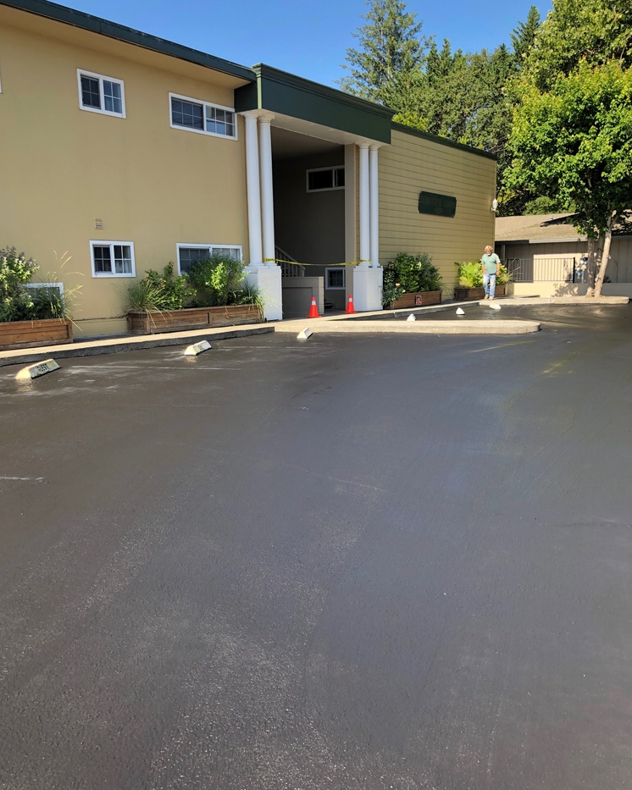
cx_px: 310
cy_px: 399
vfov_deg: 58.8
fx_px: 702
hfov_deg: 48.5
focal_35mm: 30
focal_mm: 3.99
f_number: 1.8
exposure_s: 1/381
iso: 20
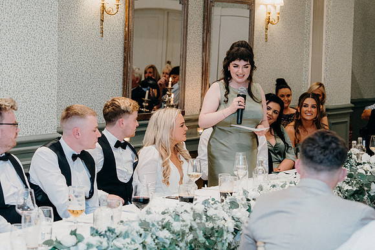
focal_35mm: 105
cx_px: 188
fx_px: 1094
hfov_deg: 19.5
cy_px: 125
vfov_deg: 13.0
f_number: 3.5
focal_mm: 70
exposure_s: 1/160
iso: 2500
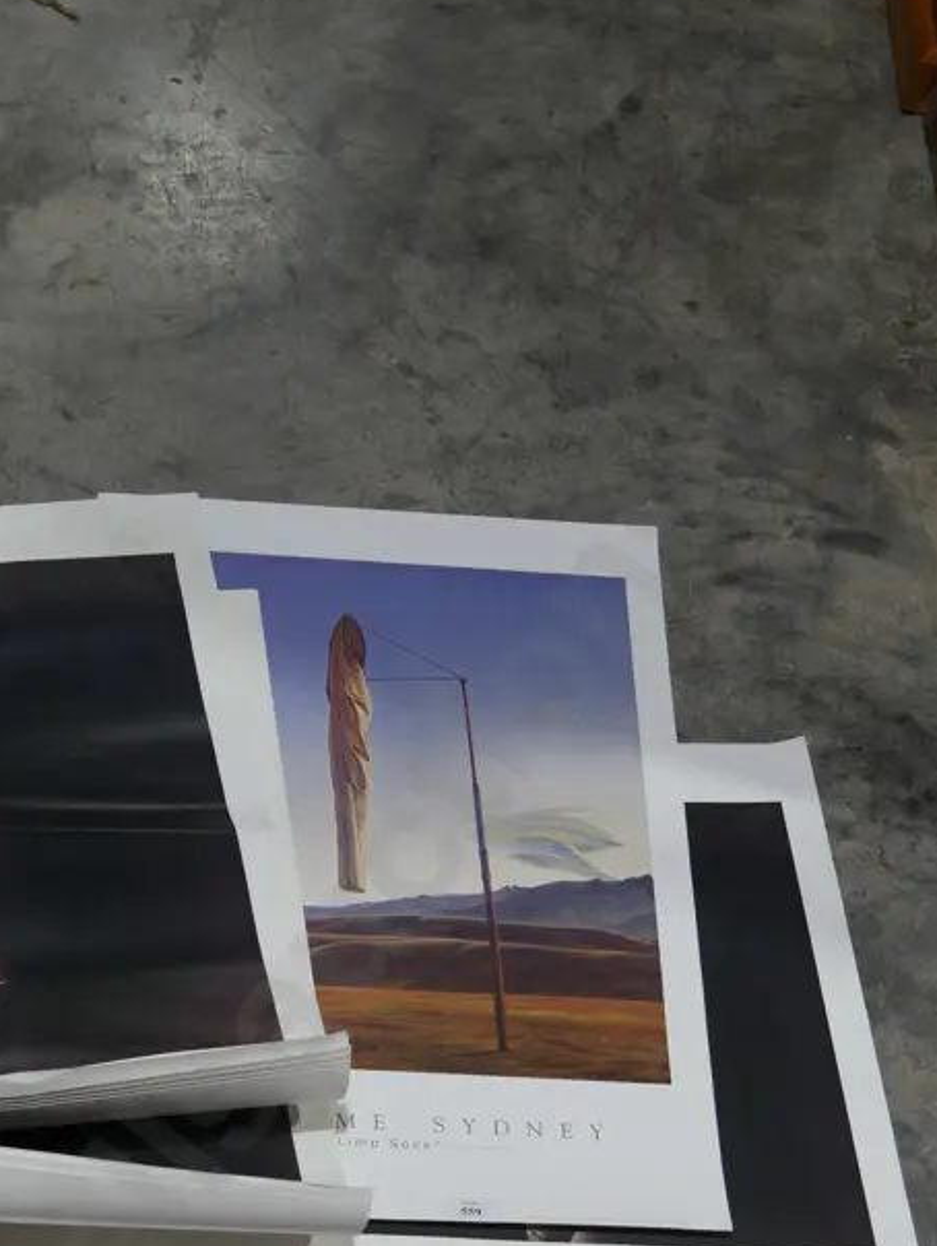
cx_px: 358
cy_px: 926
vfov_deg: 31.1
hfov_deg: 24.0
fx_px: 2198
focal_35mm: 61
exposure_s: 1/100
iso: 200
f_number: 4
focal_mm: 18
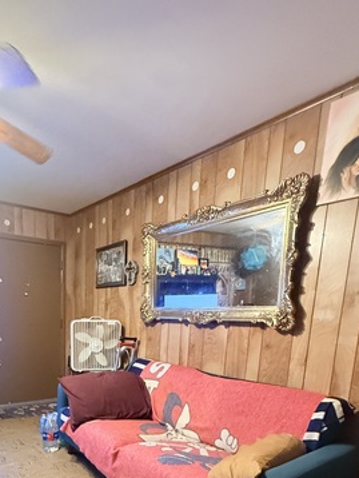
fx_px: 345
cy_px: 381
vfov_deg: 63.5
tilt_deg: -10.2
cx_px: 112
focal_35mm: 25
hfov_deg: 53.6
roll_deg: -2.1
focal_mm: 2.22
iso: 1000
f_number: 2.2
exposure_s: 1/60
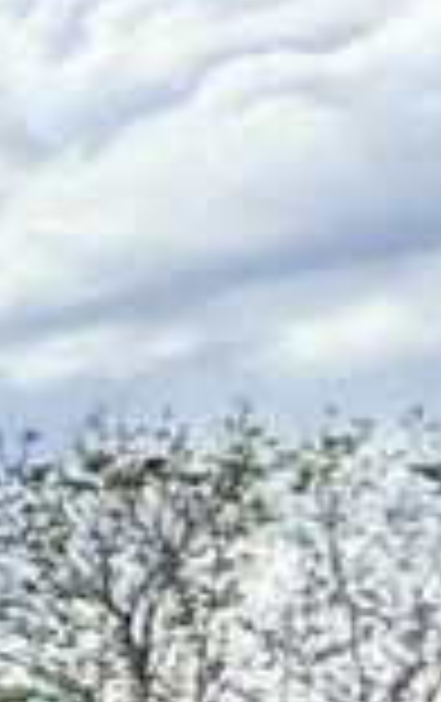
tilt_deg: +2.2
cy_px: 990
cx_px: -2781
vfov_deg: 13.1
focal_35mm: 152
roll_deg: +0.1
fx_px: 2912
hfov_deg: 4.2
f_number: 2.2
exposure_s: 1/3663
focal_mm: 2.22
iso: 64
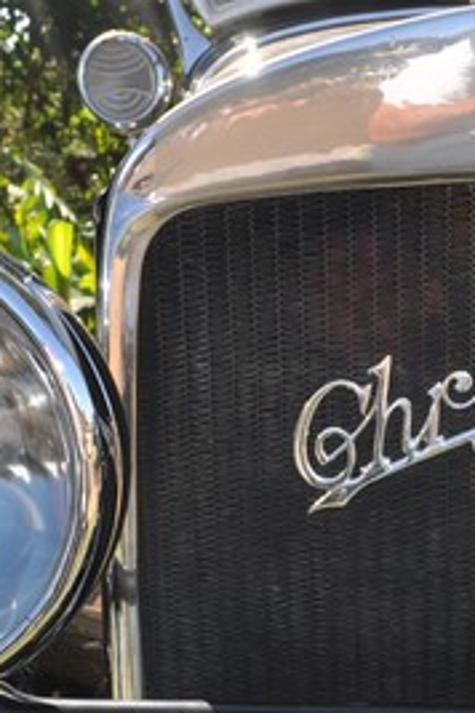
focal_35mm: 76
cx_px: 498
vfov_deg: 26.2
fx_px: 1504
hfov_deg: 17.4
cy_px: 574
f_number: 8
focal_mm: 18
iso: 200
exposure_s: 1/200
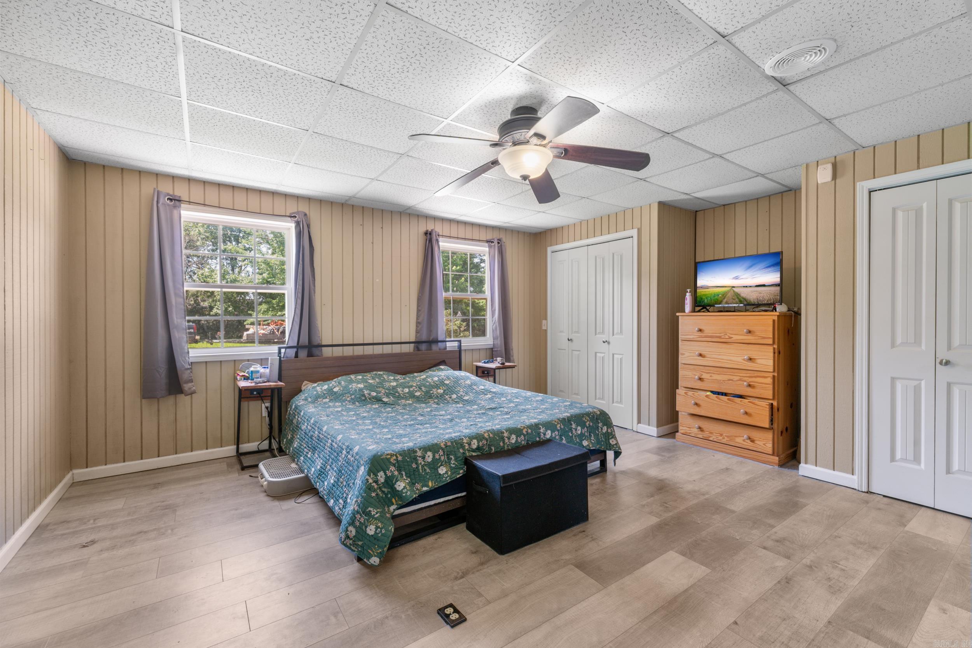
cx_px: 486
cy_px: 324
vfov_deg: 77.3
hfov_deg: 100.4
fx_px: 405
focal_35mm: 15
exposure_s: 1/50
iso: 250
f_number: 7.1
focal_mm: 10
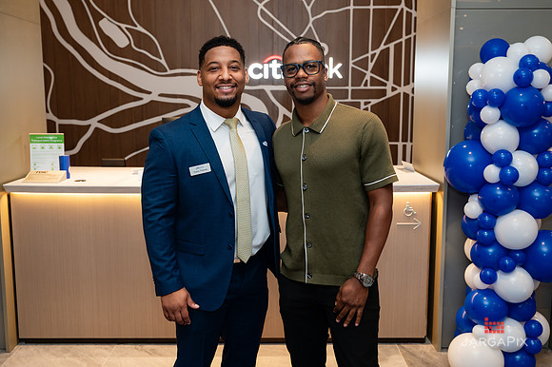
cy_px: 176
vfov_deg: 36.6
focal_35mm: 36
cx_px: 275
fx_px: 555
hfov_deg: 52.9
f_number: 4
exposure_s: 1/160
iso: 640
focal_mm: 34.5
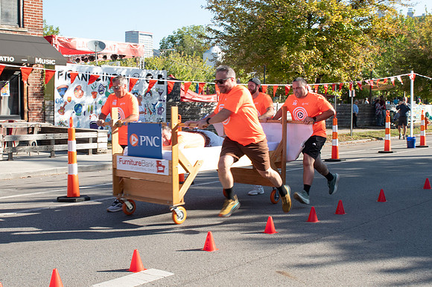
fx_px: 578
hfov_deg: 40.8
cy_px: 166
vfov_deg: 27.9
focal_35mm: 48
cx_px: 180
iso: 500
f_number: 11
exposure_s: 1/200
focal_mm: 24
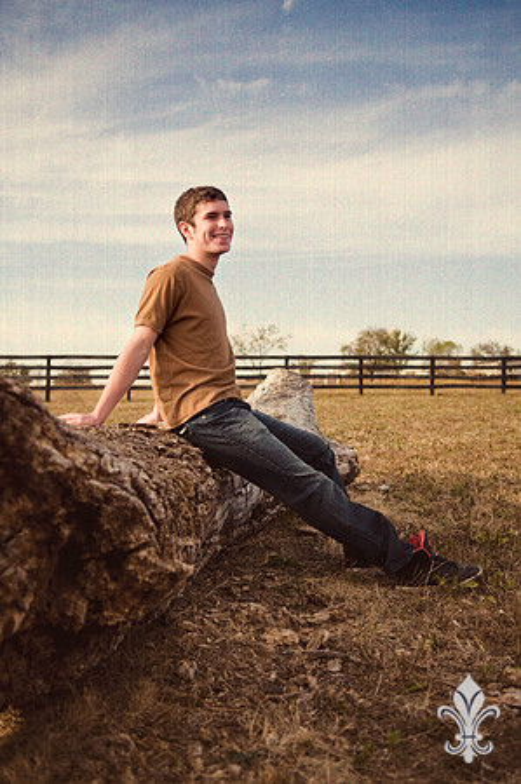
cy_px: 392
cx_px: 260
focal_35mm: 45
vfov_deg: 43.6
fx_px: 979
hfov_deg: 29.8
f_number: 2.8
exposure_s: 1/1250
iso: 200
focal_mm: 30
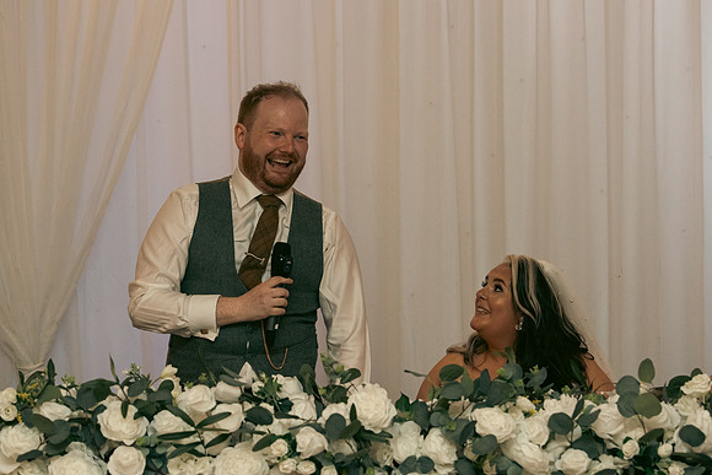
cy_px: 238
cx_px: 356
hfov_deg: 20.0
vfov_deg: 13.4
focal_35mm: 102
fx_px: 2018
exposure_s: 1/160
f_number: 3.5
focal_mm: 68
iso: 2500
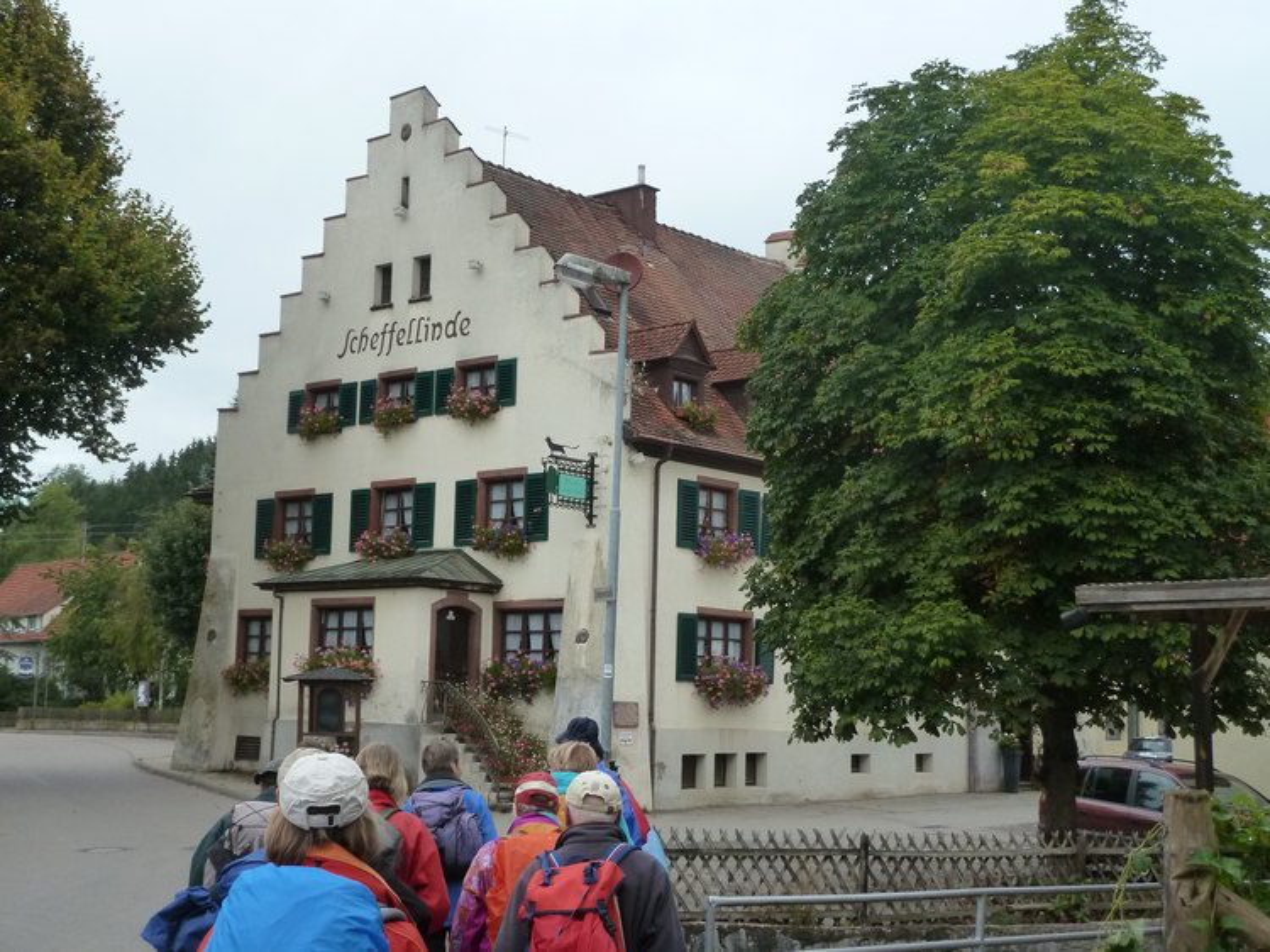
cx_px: 635
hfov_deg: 39.7
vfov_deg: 30.2
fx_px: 1760
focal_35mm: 48
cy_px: 476
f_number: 4
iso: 250
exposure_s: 1/250
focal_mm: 7.9
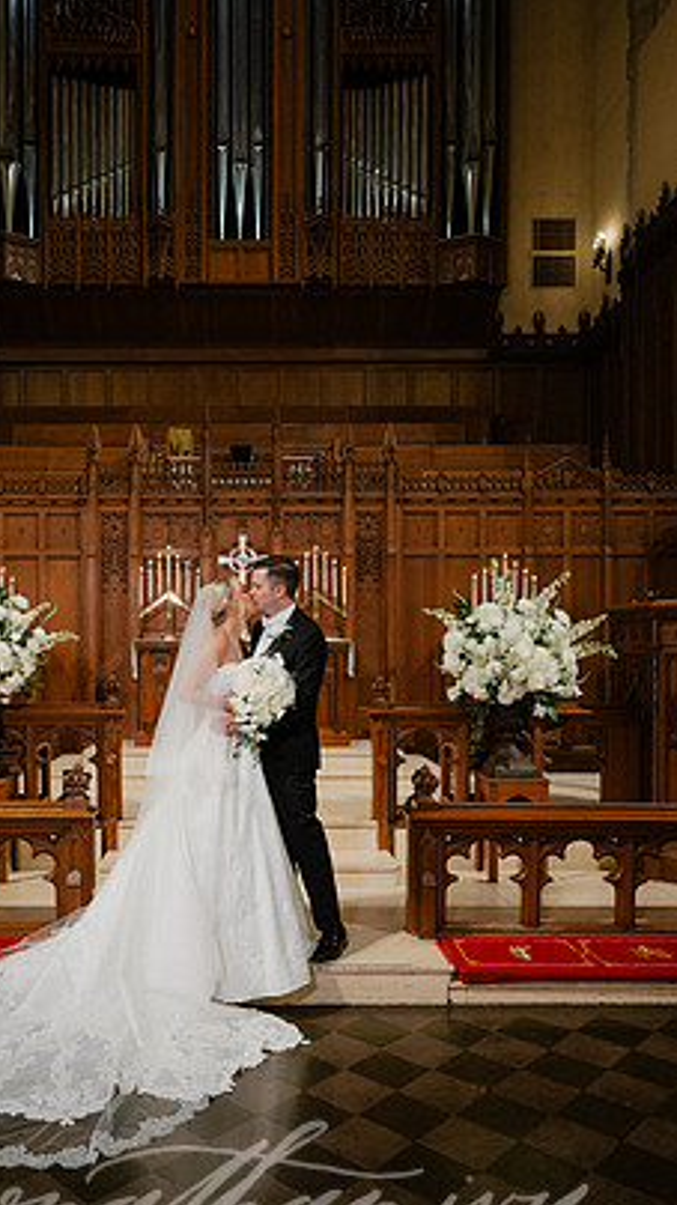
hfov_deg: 41.1
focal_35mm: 28
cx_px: 239
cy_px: 659
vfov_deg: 67.8
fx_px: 894
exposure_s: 1/160
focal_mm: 24
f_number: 2.8
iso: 2000
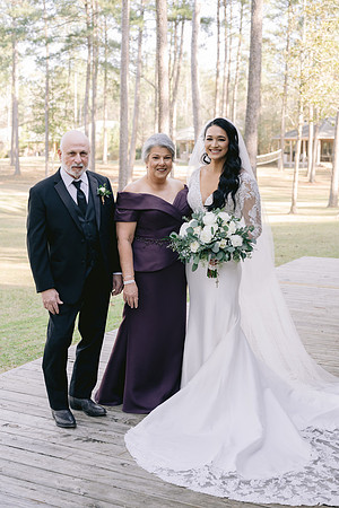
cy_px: 254
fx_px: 706
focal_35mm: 50
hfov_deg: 27.0
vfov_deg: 39.6
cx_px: 170
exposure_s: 1/160
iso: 400
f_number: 4
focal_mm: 50
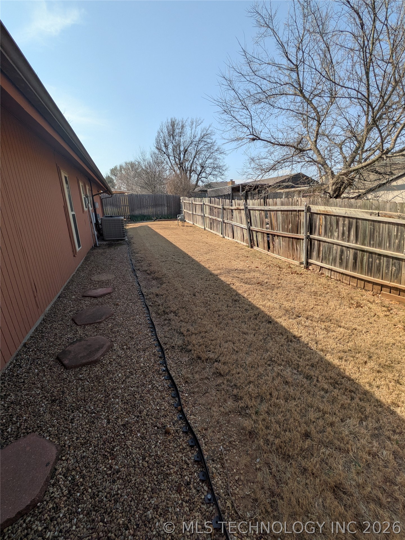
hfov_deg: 85.7
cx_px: 202
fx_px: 218
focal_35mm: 14
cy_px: 270
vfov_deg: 102.1
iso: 50
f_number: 2.2
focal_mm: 1.83
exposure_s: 1/1527
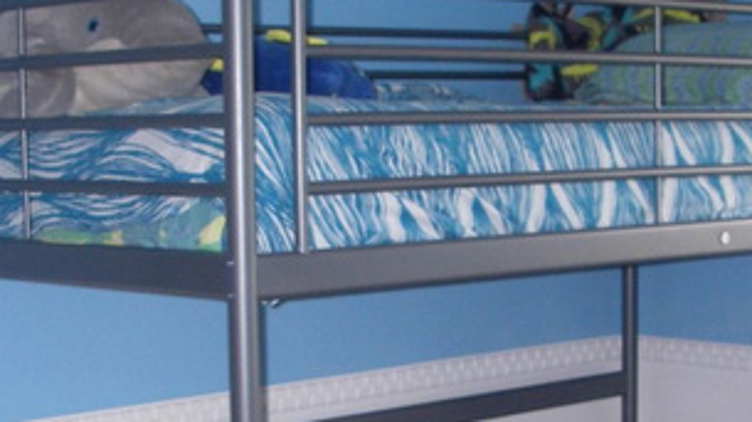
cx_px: 434
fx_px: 1733
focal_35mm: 87
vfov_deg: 13.7
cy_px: 383
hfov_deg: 24.5
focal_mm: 6.3
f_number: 3.3
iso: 160
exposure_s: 1/40
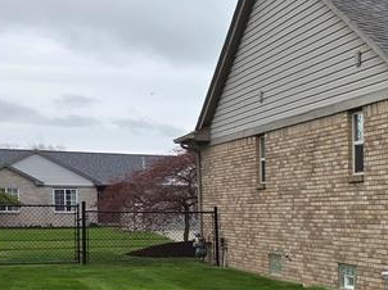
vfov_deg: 18.6
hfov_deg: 20.4
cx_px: 626
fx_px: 874
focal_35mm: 78
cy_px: 259
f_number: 1.8
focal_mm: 5.4
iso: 80
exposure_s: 1/2210
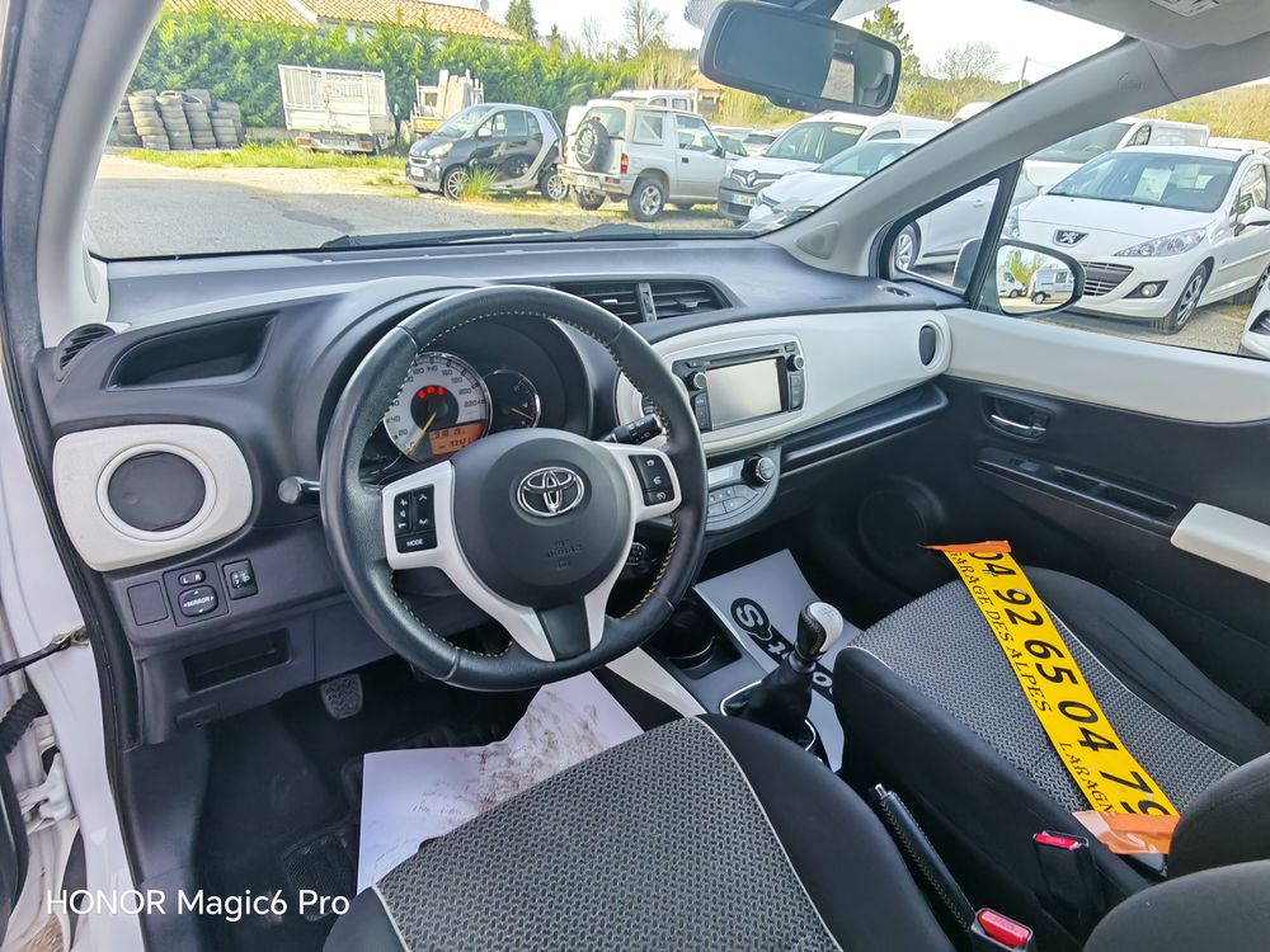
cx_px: 635
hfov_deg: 84.7
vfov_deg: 68.7
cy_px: 476
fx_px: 697
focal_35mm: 19
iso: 50
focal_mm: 1.82
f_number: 2
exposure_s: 1/50
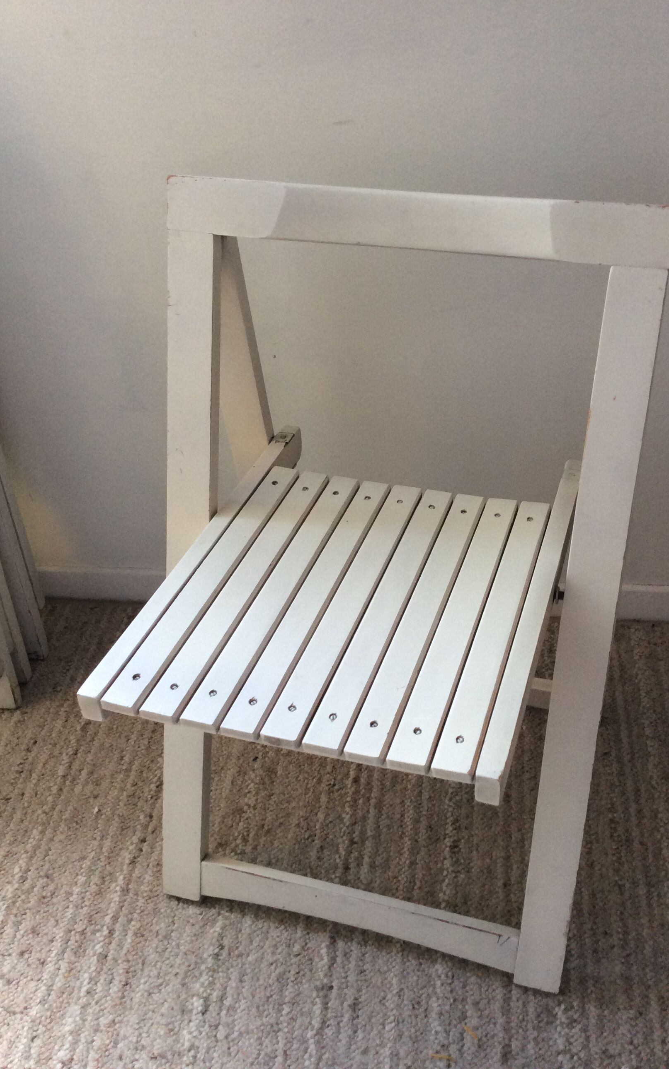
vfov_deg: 56.7
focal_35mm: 34
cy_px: 534
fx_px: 992
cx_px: 394
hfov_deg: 37.2
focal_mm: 3.3
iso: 64
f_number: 2.4
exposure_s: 1/25
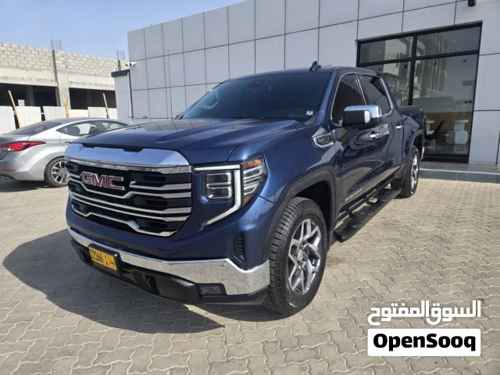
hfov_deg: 73.9
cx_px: 250
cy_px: 188
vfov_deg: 58.9
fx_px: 332
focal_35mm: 23
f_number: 1.8
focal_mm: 5.4
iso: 50
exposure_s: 1/2921
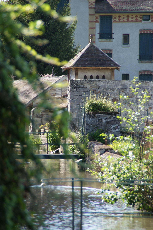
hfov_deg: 4.6
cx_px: 76
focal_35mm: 301
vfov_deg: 6.8
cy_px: 115
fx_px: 1919
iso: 200
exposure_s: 1/320
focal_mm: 200
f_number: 6.3
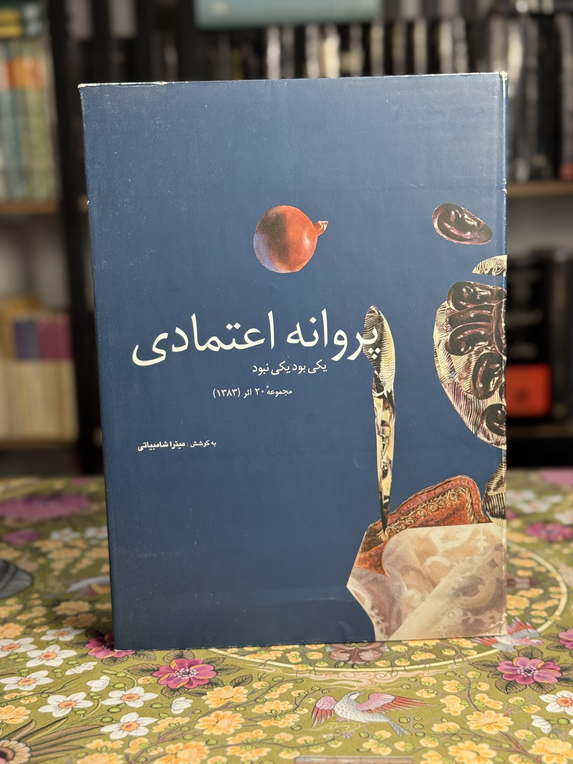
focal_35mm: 48
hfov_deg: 30.3
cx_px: 286
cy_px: 382
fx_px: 1059
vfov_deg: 39.7
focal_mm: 6.76
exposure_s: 1/100
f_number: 1.78
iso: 125
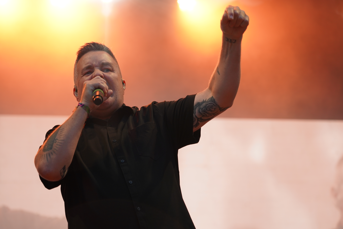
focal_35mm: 105
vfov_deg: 13.0
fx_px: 1000
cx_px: 172
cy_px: 114
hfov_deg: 19.5
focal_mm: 105
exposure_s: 1/160
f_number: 4
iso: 640
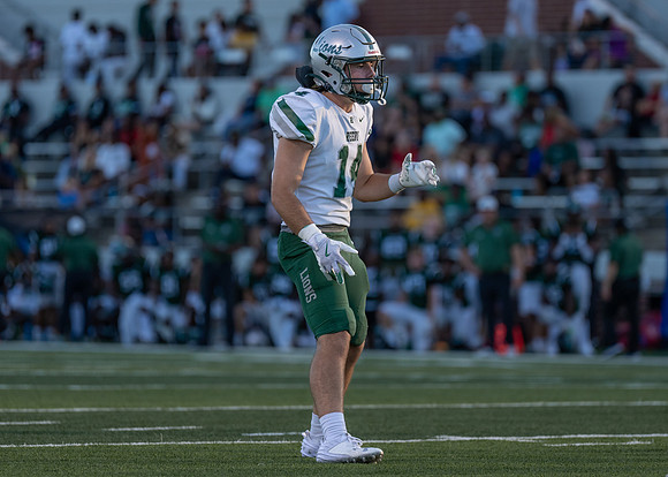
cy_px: 211
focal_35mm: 324
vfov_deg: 4.4
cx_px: 354
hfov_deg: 6.2
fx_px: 6151
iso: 400
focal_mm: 200
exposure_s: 1/1250
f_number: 2.8
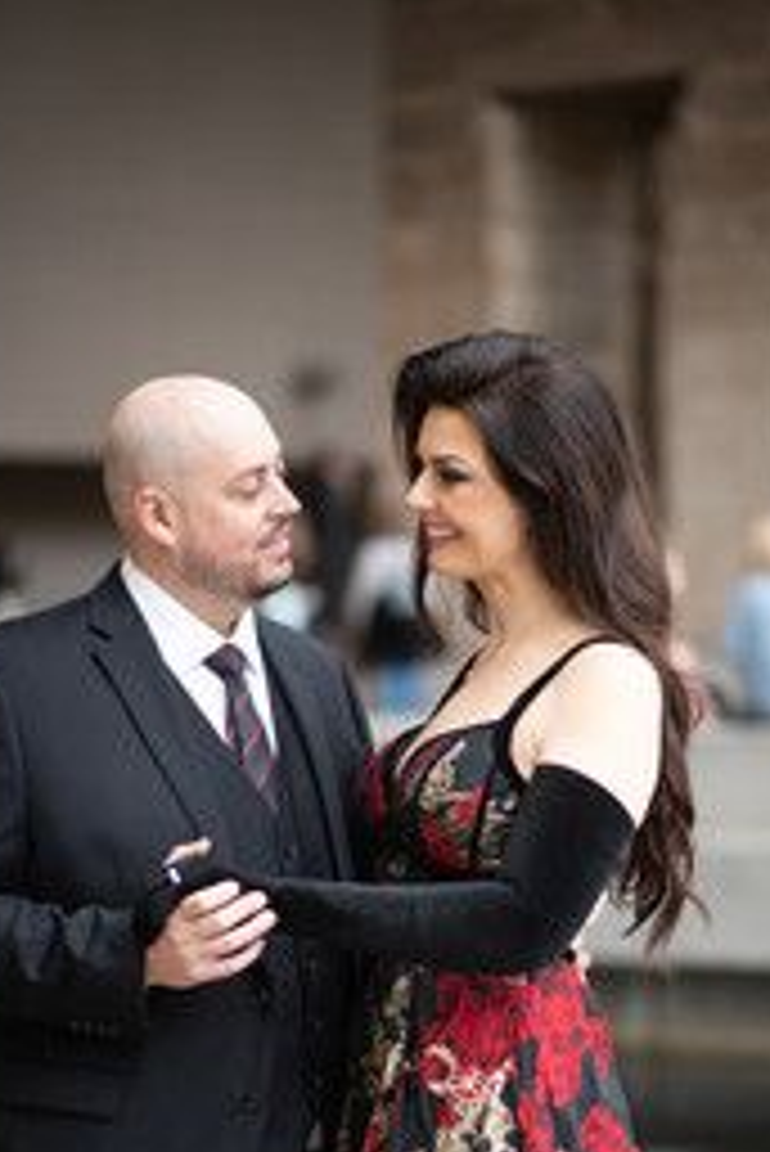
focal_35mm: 133
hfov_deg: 10.3
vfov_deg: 15.3
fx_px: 4261
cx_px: 462
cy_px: 878
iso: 250
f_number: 1.8
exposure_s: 1/200
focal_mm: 85
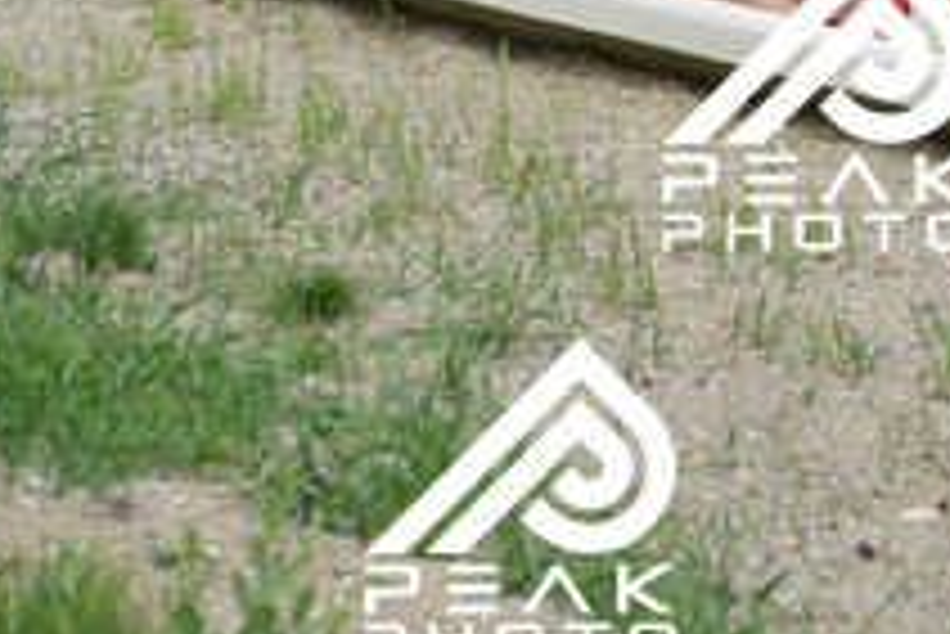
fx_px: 9770
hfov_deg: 5.6
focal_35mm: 370
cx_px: 837
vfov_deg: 3.7
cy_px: 61
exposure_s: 1/1250
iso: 800
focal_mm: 195
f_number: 6.3
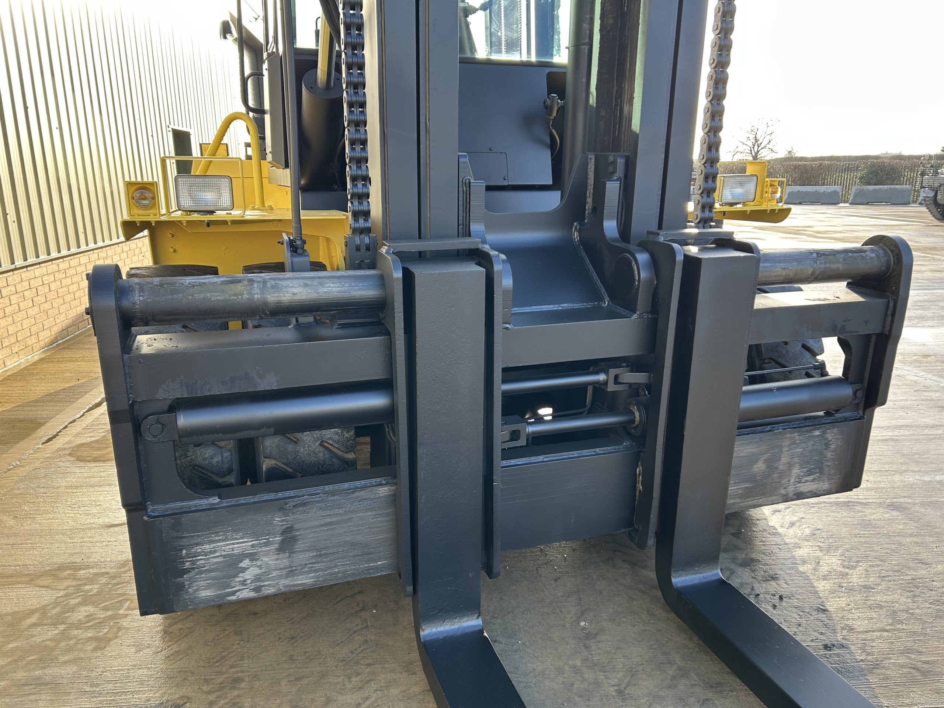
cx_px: 472
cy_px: 354
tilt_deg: -14.3
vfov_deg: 53.1
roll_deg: +0.5
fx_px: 709
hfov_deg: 67.3
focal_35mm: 26
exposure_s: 1/342
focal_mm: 5.7
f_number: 1.5
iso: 50
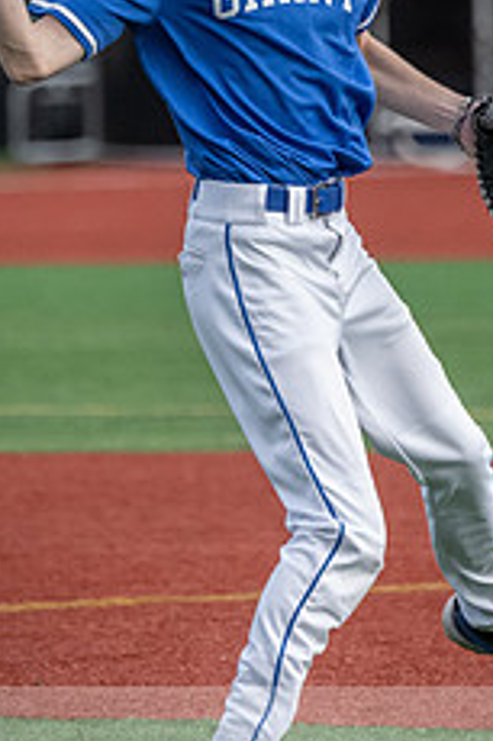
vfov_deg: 2.5
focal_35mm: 825
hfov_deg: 1.7
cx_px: 251
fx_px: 16971
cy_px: 199
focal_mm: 280
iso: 2500
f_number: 5.6
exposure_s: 1/2000
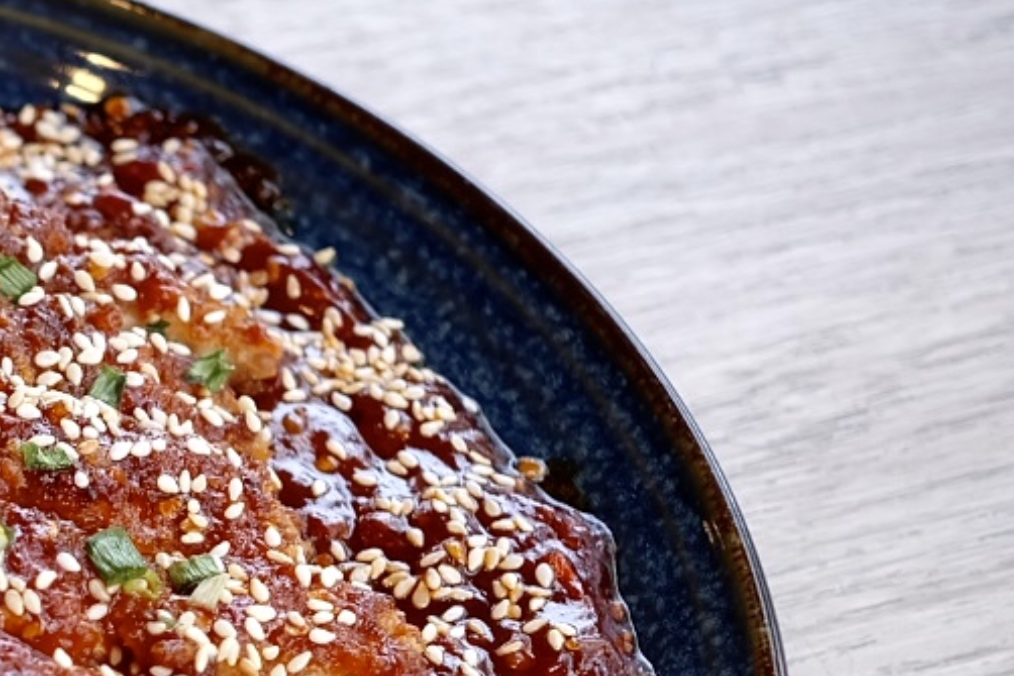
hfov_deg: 13.5
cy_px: 827
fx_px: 4085
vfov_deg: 9.3
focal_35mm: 145
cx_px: -400
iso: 250
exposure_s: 1/200
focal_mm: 27
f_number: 2.8
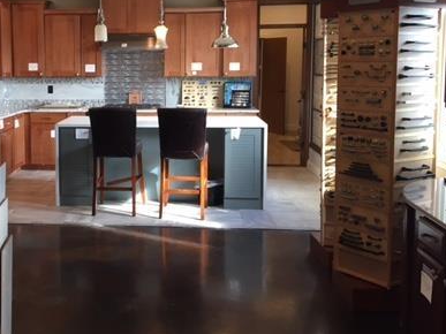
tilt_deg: -4.5
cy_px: 117
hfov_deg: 38.8
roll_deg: +1.4
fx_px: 618
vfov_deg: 30.1
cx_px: 120
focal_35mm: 48
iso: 50
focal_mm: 4.15
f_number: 2.2
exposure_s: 1/30
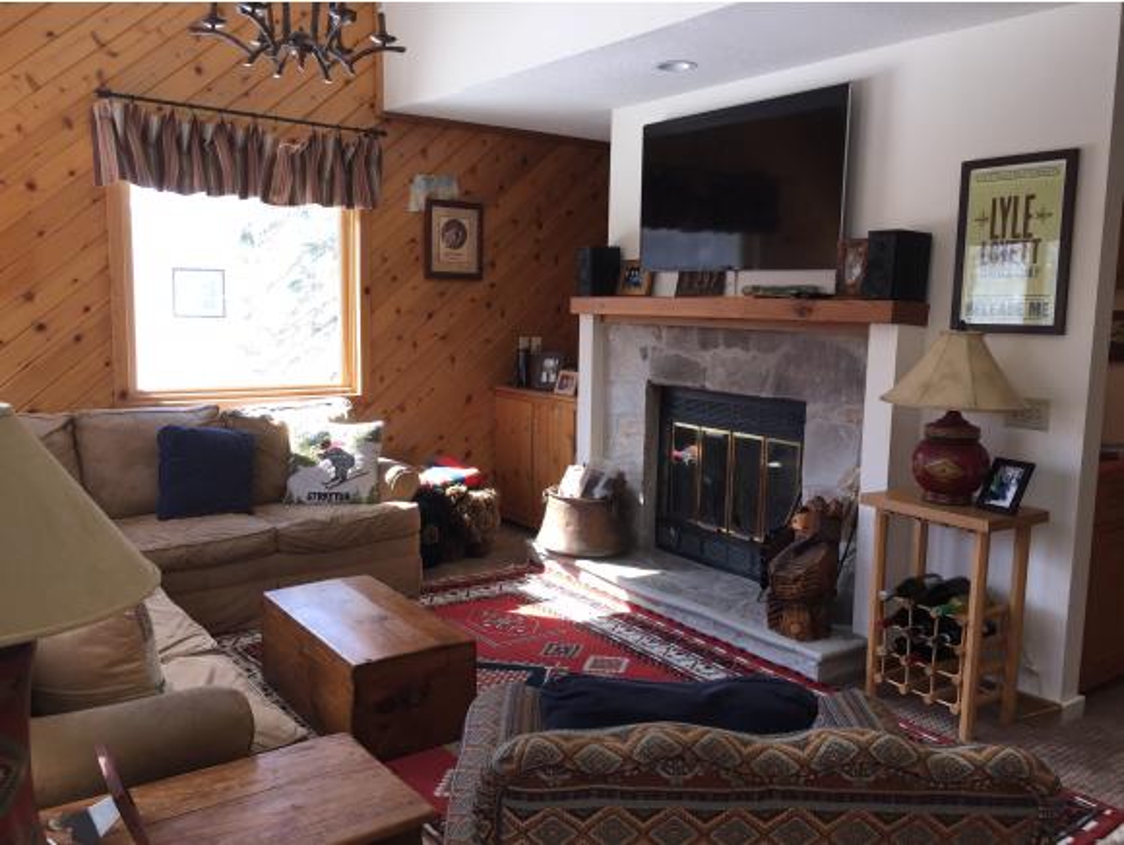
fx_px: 942
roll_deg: -1.0
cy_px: 422
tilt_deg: -7.1
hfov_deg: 61.6
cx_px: 562
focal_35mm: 29
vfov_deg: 48.3
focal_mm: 4.15
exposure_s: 1/120
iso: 40
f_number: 2.2
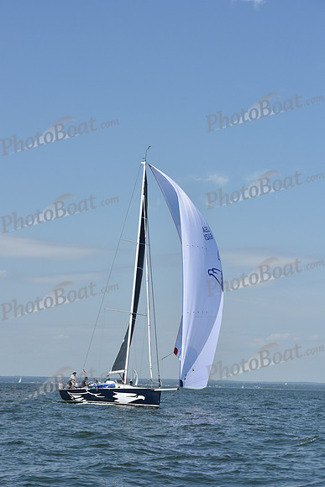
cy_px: 244
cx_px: 162
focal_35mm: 90
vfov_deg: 22.6
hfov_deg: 15.2
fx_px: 1218
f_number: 9
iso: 250
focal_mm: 90
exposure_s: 1/1250
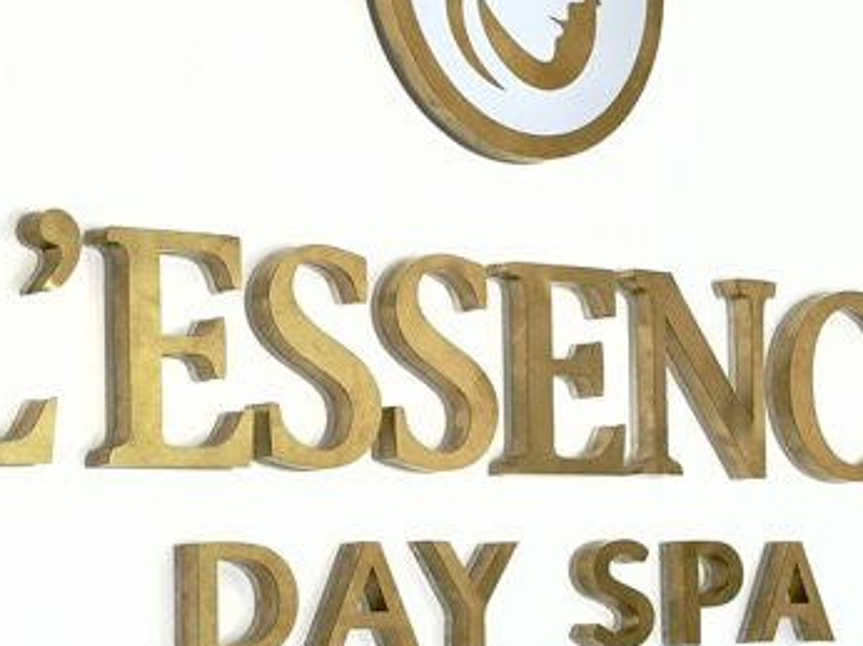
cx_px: 828
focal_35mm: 125
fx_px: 3114
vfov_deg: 11.8
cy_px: 348
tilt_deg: +5.6
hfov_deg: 15.5
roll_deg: +2.3
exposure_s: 1/249
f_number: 1.78
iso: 64
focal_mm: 6.76
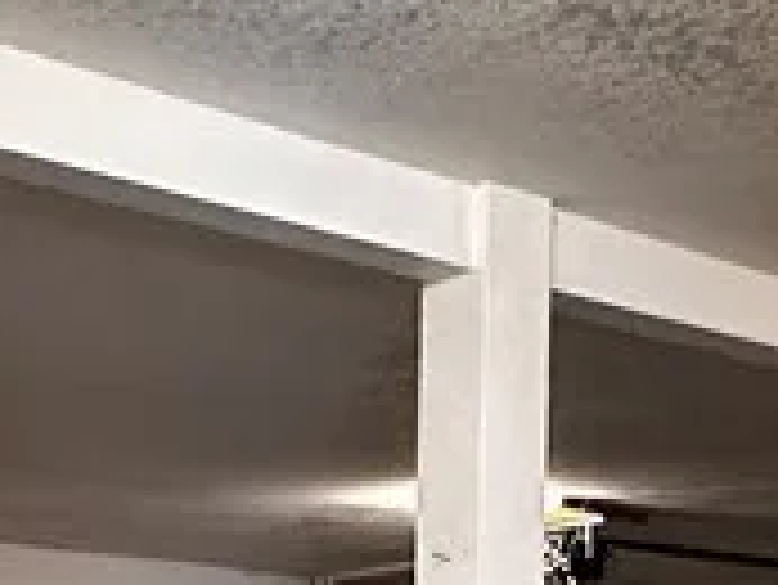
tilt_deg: -3.5
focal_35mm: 83
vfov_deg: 16.3
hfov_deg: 23.5
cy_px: 860
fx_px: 1867
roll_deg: -0.8
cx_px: 468
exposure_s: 1/60
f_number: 2.2
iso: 800
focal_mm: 2.22
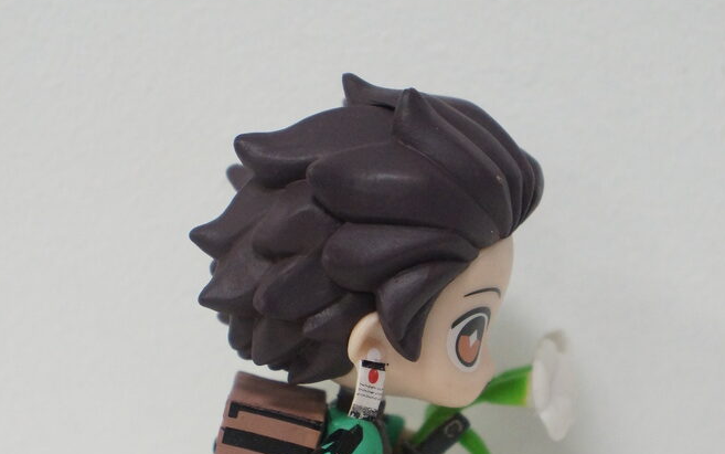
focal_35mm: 128
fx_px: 2525
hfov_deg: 16.3
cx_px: 363
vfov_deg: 10.3
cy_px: 315
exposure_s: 1/100
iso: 2500
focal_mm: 55
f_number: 5.6
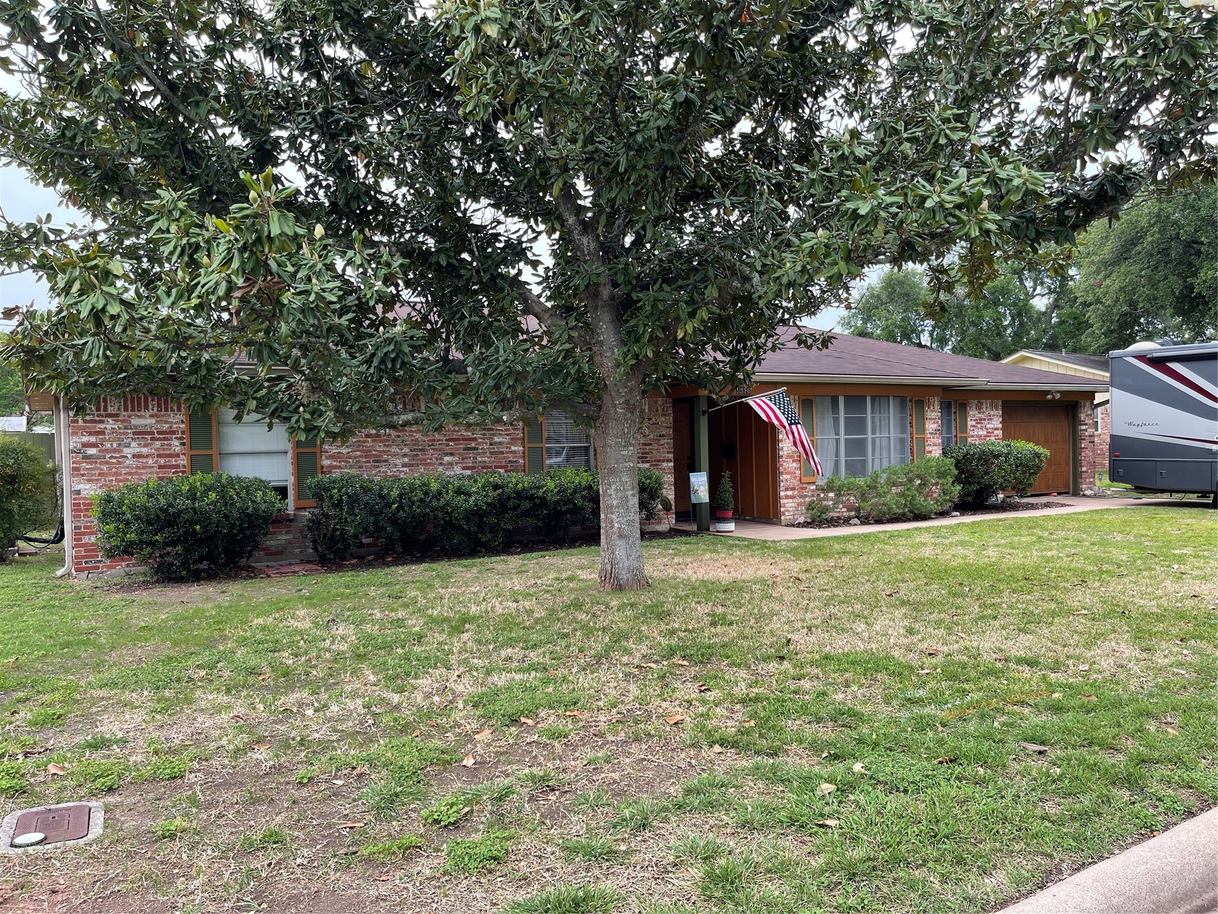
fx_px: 880
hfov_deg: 69.4
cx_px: 609
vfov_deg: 54.9
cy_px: 457
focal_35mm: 25
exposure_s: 1/397
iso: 32
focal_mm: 5.1
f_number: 1.6
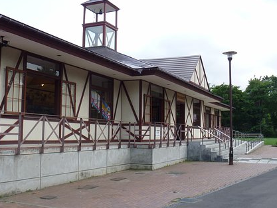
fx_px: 344
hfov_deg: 43.8
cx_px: 145
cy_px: 102
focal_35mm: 43
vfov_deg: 33.6
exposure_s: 1/160
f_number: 4.5
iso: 100
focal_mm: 6.3
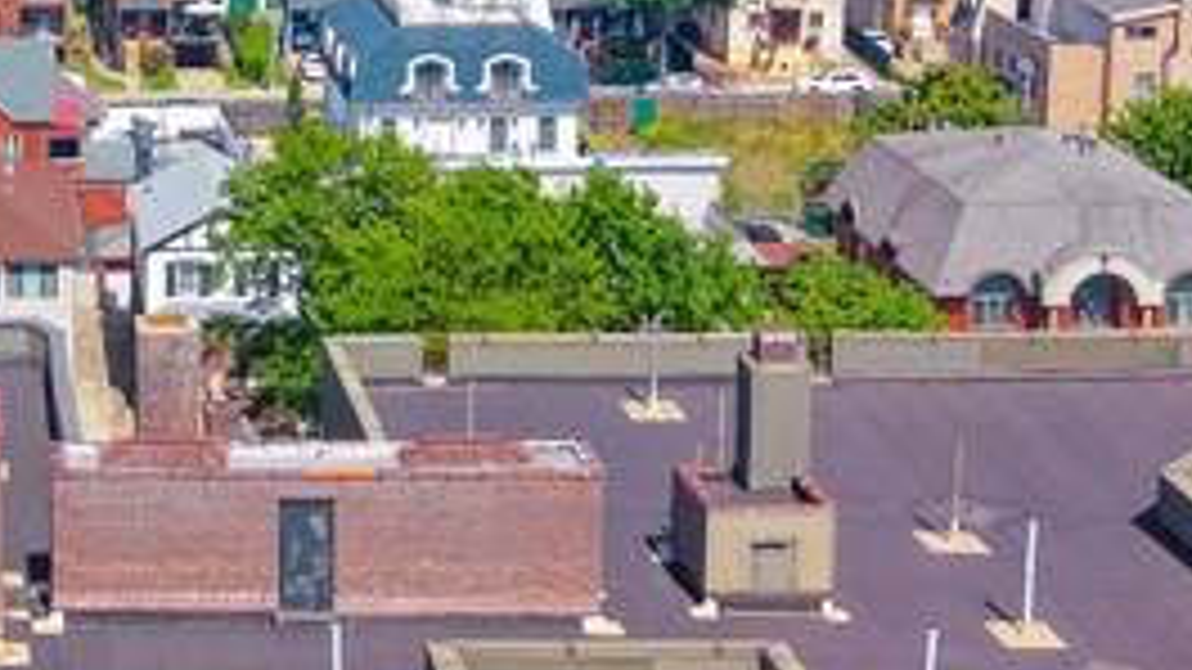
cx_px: -202
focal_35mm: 101
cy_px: 603
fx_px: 3192
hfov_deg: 20.0
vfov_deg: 11.9
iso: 140
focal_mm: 8.67
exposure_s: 1/2000
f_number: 1.8
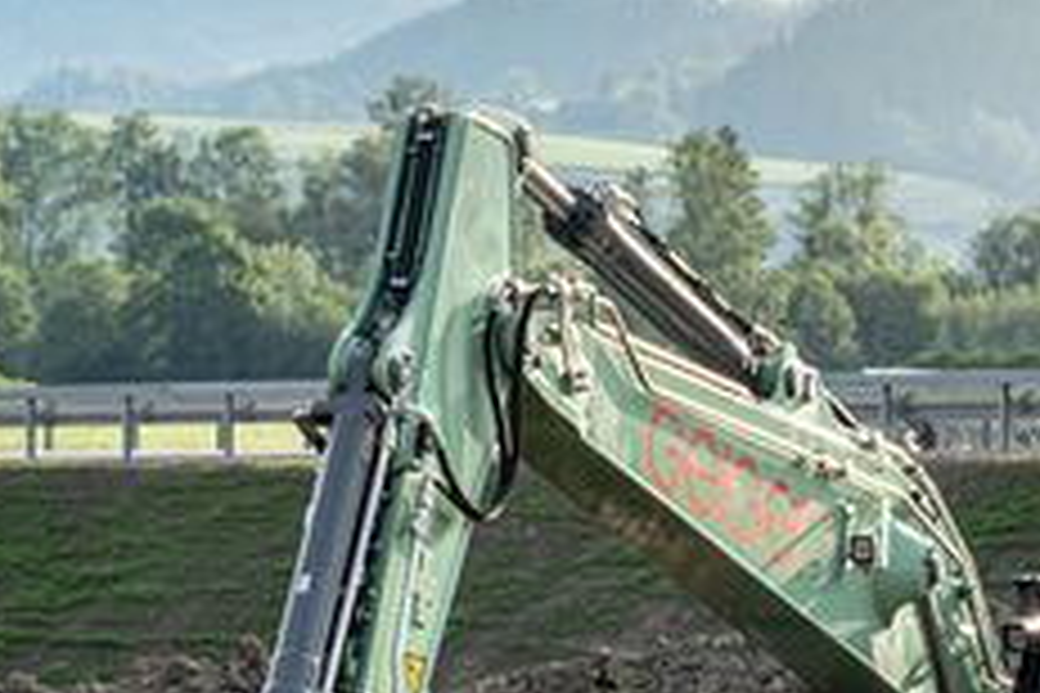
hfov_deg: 8.1
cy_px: 702
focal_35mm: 253
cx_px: 941
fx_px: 7308
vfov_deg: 5.4
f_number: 5.6
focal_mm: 54
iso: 100
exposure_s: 1/125
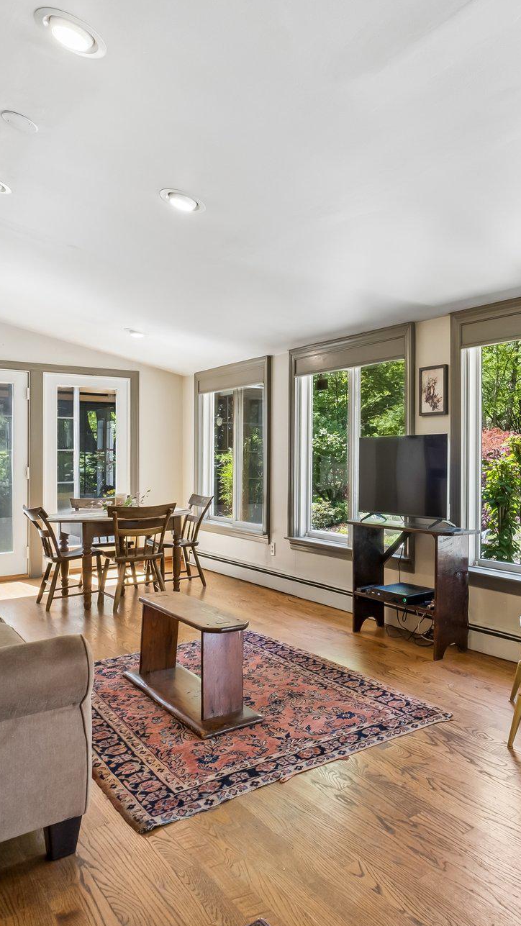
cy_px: 442
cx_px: 500
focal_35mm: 25
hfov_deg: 41.1
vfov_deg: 74.0
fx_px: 614
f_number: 9
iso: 250
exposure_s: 1/15
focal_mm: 10
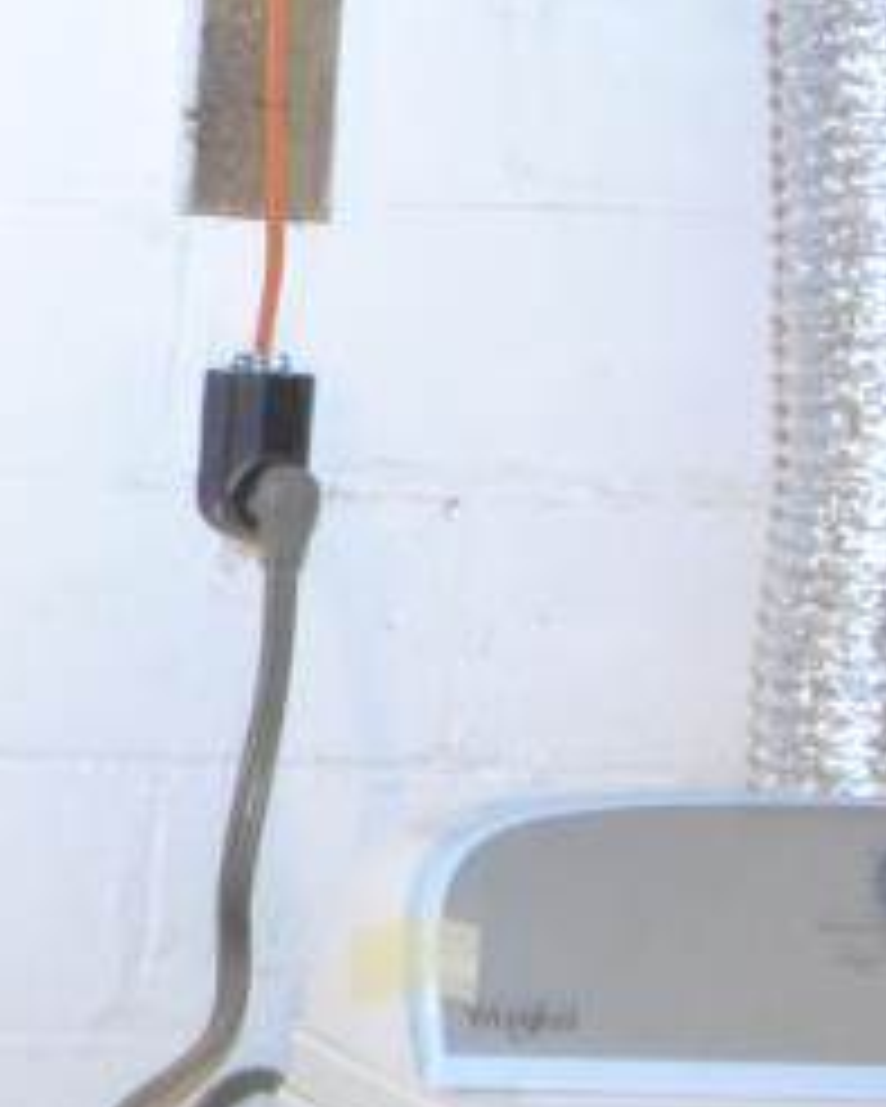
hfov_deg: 13.4
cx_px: -1205
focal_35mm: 86
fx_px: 2817
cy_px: 513
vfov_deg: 22.2
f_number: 4
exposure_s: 1/4
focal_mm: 10
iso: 400
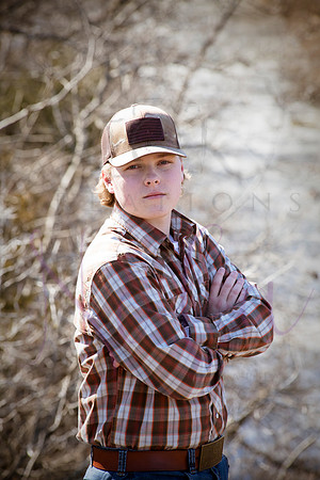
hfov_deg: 6.9
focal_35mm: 200
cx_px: 160
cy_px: 240
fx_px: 2666
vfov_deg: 10.3
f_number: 10
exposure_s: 1/320
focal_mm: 200
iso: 800
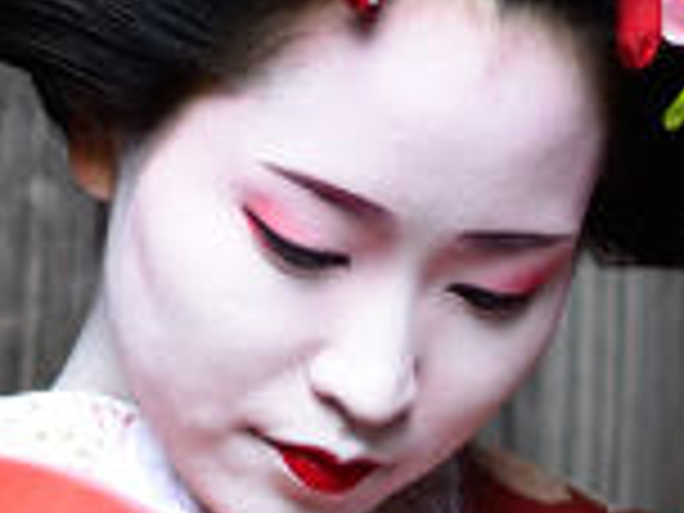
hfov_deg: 4.1
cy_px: 806
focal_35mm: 483
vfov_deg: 3.1
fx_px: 9544
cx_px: -320
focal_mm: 85
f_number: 2
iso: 320
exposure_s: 1/125
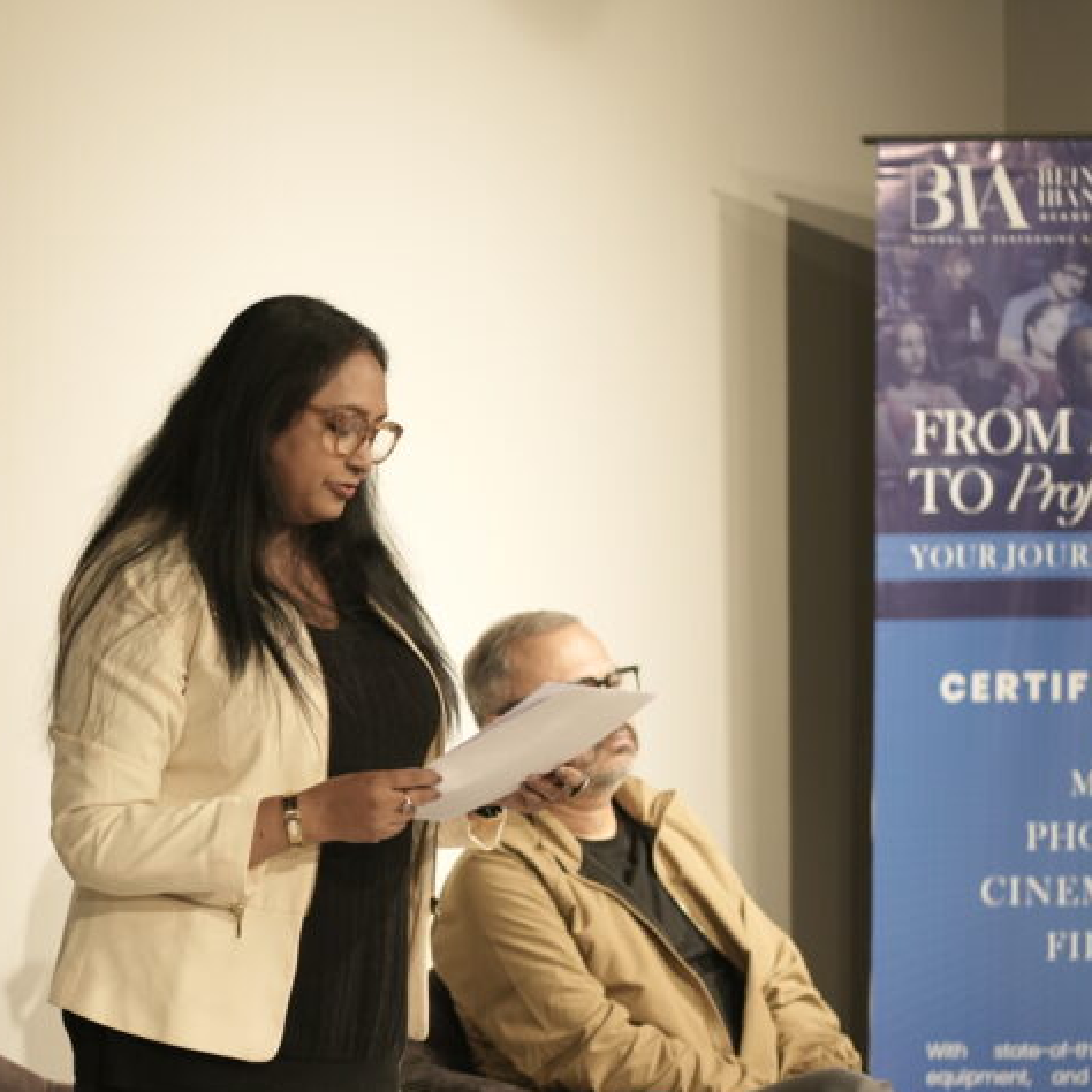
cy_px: 672
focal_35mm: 156
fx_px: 5568
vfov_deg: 11.2
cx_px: 154
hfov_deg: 11.1
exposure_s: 1/200
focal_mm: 85
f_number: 2.8
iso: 1000
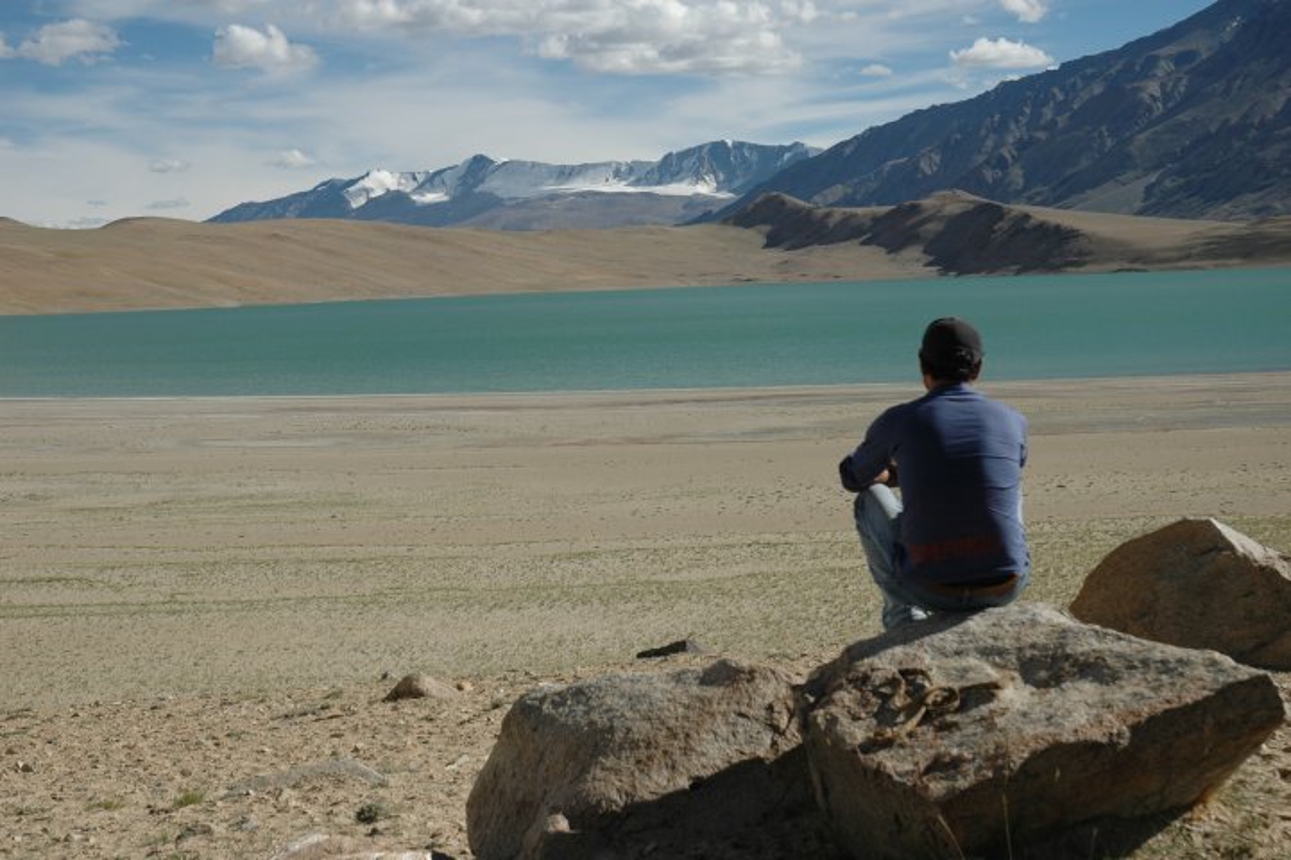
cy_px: 430
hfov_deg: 33.4
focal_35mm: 60
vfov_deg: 22.6
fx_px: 2151
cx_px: 646
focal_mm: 40
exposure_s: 1/1000
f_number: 7.1
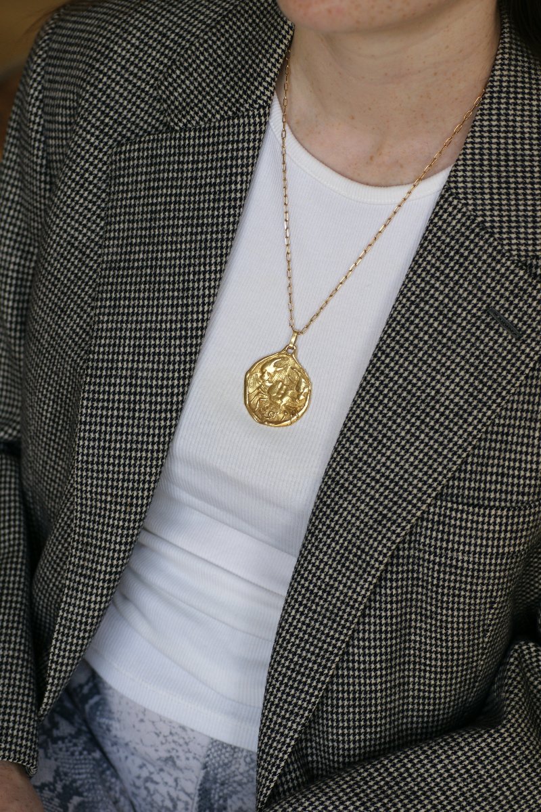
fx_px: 2367
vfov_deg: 19.5
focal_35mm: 105
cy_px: 406
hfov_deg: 13.0
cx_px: 270
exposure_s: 1/160
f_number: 3.5
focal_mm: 70
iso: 200
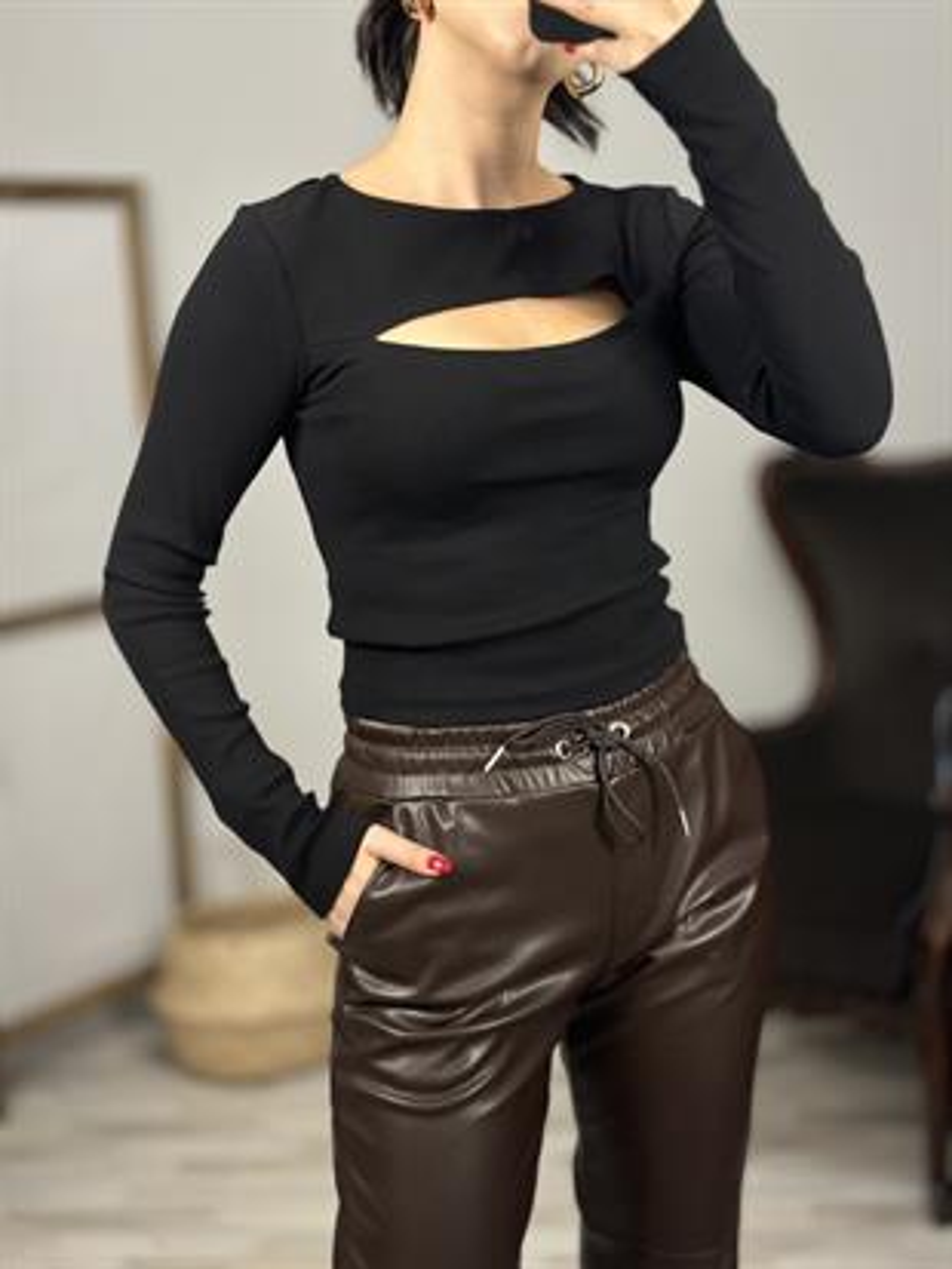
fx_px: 1759
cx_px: 476
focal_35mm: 48
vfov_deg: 39.6
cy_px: 634
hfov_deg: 30.3
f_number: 1.78
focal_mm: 6.86
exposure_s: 1/100
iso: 125
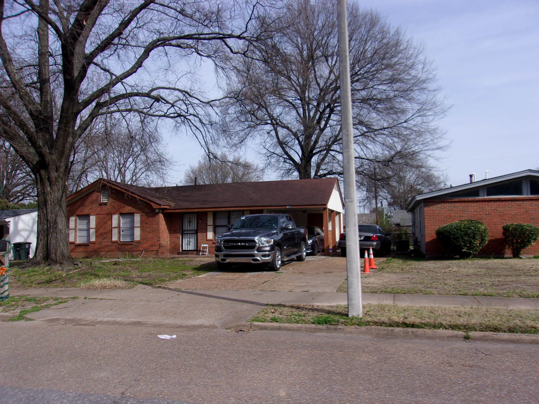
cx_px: 270
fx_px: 420
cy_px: 202
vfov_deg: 51.4
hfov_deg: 65.3
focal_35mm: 27
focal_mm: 4.9
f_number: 10.4
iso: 80
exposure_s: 1/105
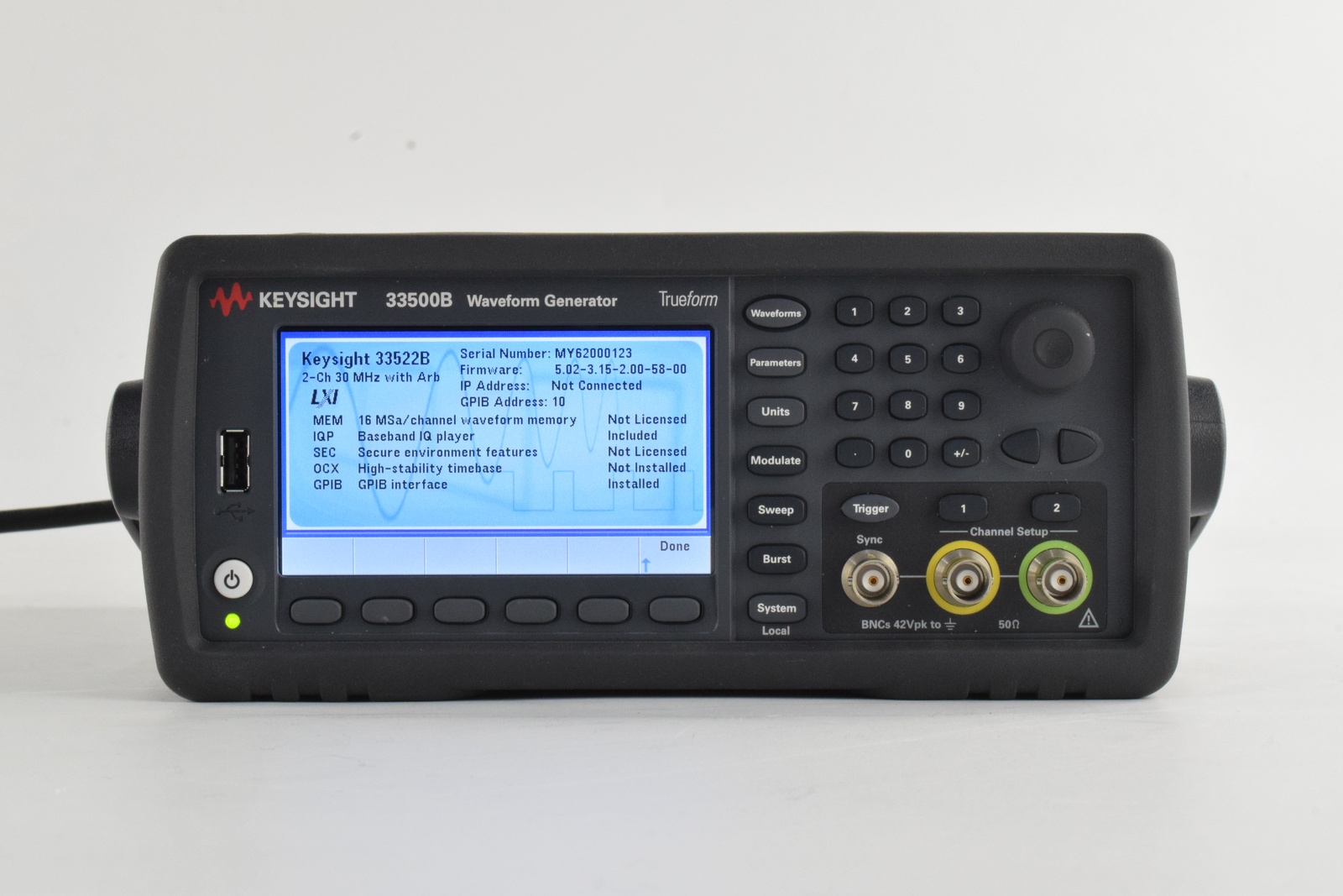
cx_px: 672
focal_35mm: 82
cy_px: 448
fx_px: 3078
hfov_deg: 24.6
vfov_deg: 16.6
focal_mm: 55
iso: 1600
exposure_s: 1/30
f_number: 22
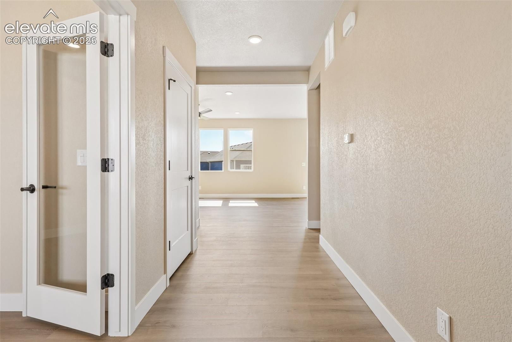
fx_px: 235
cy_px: 171
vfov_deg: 72.1
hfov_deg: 95.0
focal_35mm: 16
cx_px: 256
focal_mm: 11
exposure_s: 1/30
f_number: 8
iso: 125
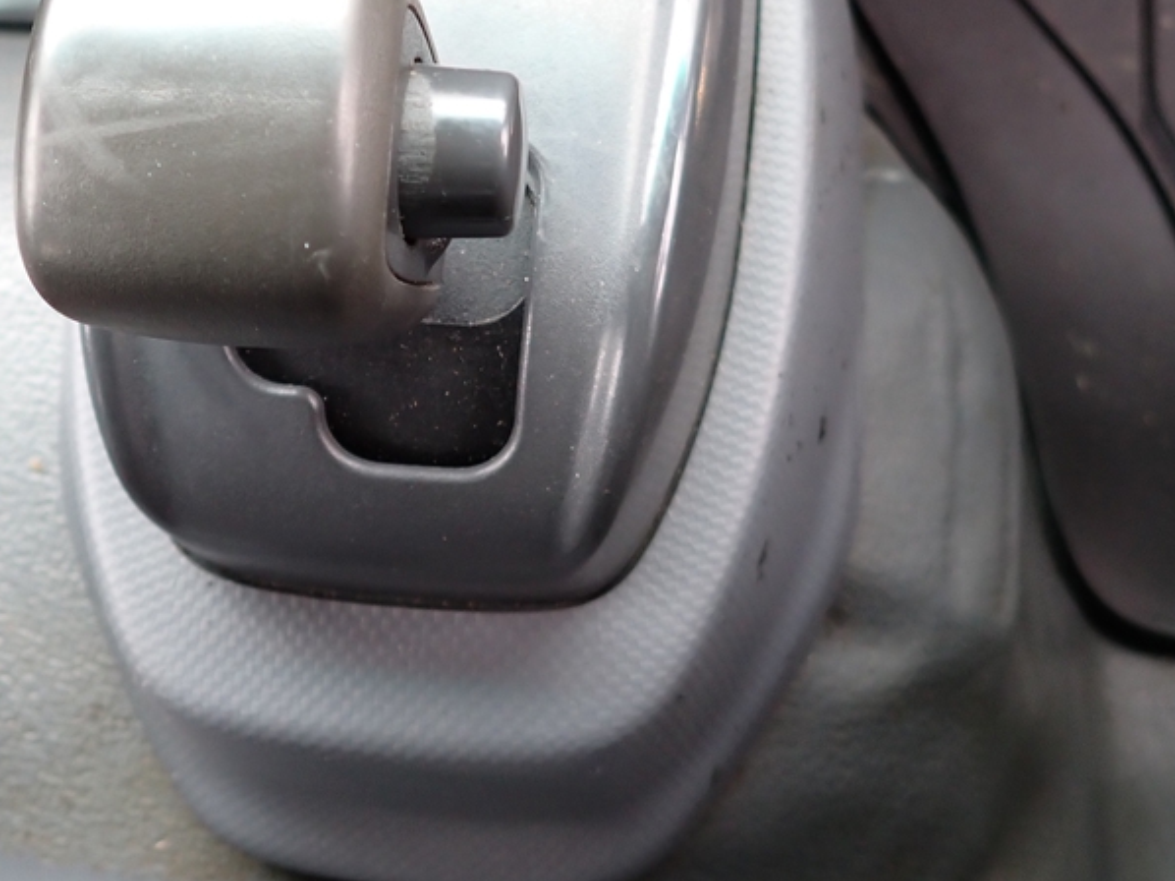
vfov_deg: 32.9
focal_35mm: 43
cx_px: 403
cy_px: 223
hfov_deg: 43.3
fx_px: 1459
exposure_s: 1/40
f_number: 2
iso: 200
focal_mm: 4.5
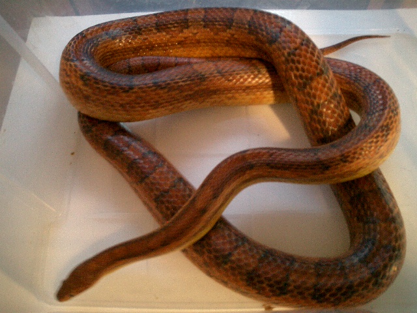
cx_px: 208
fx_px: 422
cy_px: 156
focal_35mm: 35
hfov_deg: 52.6
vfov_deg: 40.7
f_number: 4.2
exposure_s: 1/8
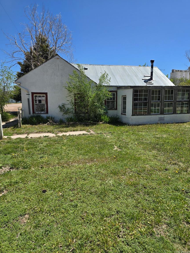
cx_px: 97
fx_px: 176
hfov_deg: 56.8
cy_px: 123
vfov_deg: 71.6
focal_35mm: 24
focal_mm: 6.3
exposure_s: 1/1008
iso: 12
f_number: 1.7
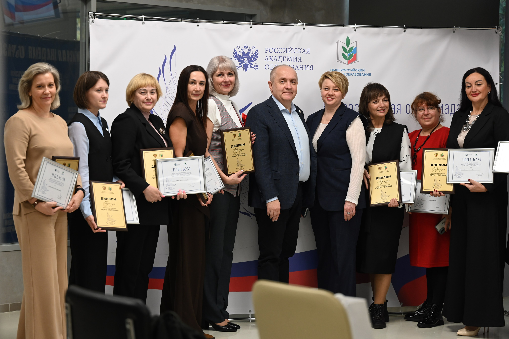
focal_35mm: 86
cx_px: 254
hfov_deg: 23.6
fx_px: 1216
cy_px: 170
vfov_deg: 15.9
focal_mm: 86
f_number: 3.2
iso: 640
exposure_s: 1/160
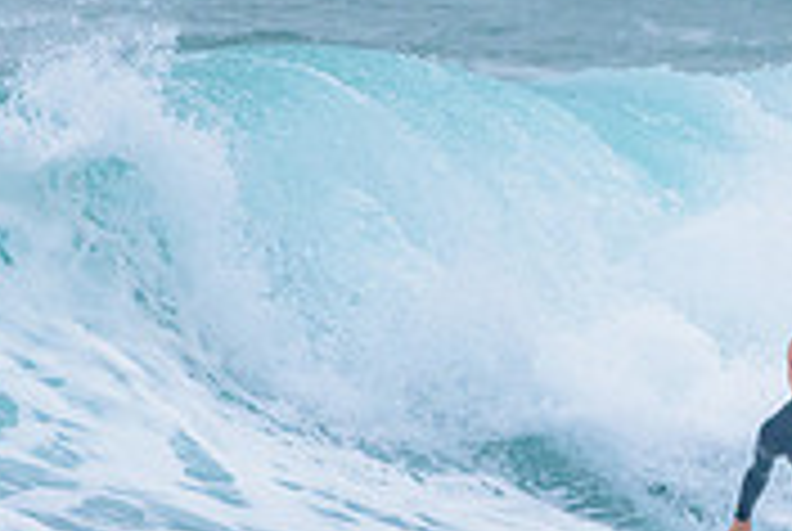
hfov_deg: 1.0
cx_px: 805
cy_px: 532
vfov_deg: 0.7
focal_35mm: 2013
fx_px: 44360
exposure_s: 1/2000
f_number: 5.6
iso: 1250
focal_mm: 500
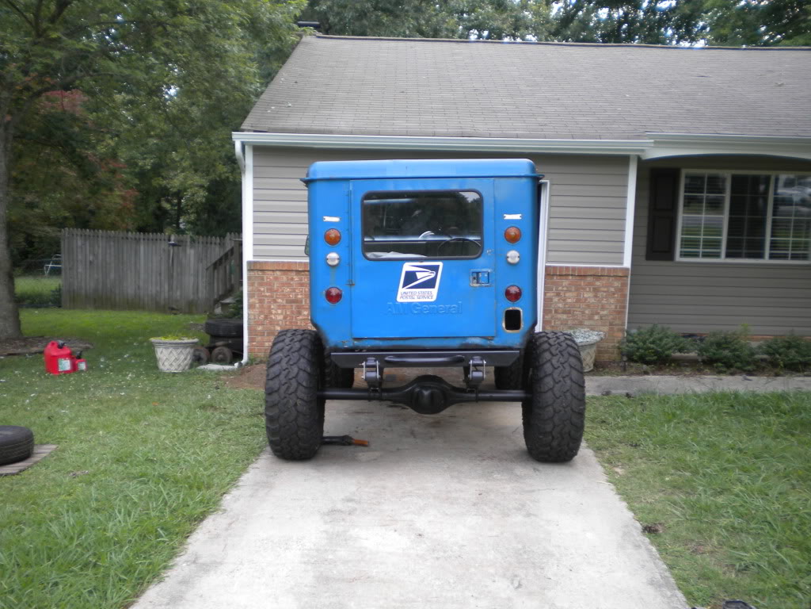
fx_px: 820
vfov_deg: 40.7
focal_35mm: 35
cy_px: 304
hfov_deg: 52.6
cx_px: 406
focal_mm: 6.3
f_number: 3.1
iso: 80
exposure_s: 1/64
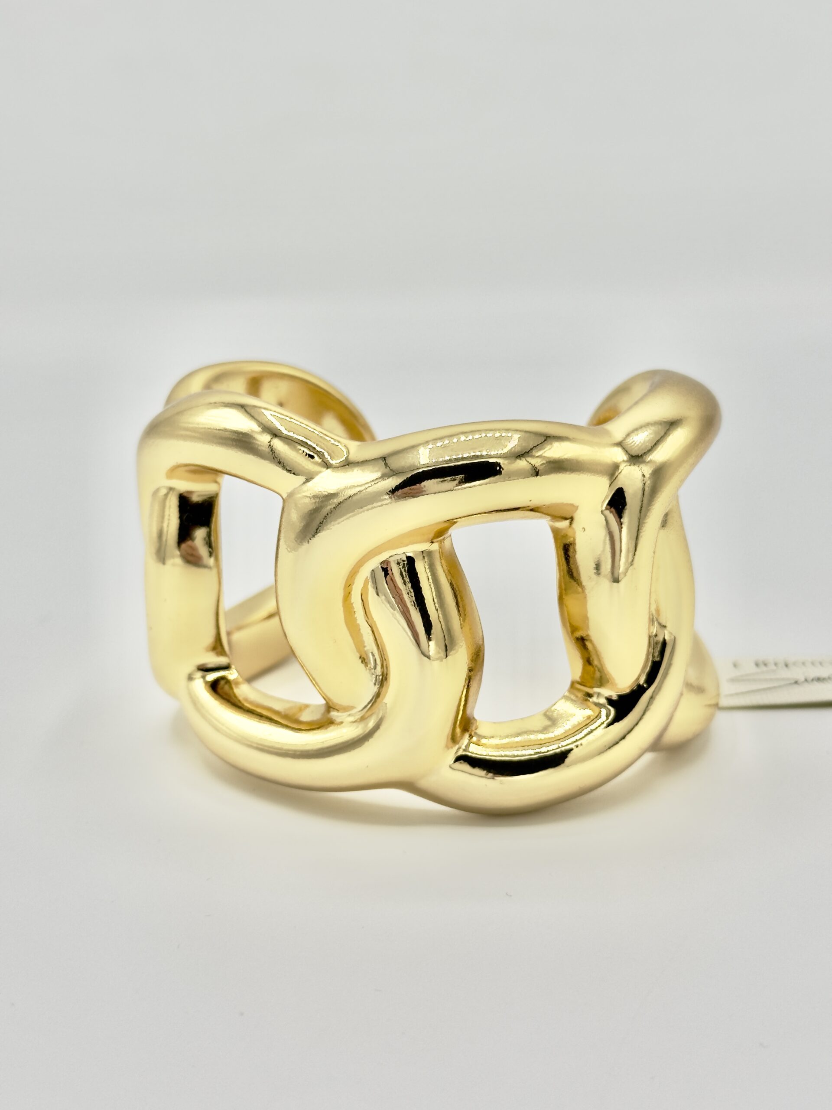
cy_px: 555
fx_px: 1538
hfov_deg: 30.3
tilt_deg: -19.9
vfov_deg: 39.7
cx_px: 416
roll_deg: +1.3
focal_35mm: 48
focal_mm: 6.76
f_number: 1.78
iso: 64
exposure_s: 1/4329
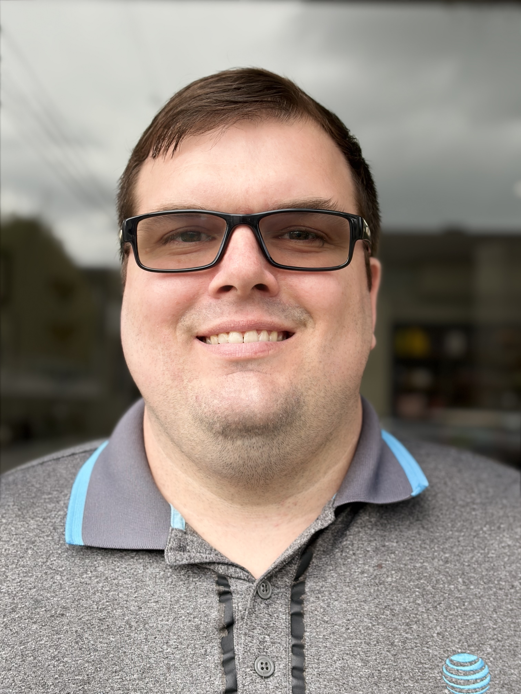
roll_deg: -1.5
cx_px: 260
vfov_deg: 36.8
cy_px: 347
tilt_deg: +3.3
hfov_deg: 28.0
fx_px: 1044
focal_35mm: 52
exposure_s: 1/163
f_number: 1.6
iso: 25
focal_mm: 5.96
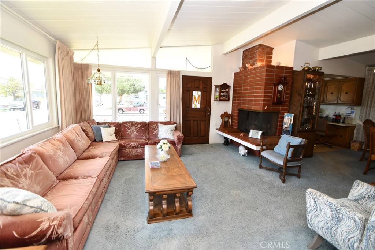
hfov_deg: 100.4
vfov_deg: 77.3
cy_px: 125
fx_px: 156
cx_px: 188
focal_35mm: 15
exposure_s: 1/80
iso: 200
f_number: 4.5
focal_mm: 10
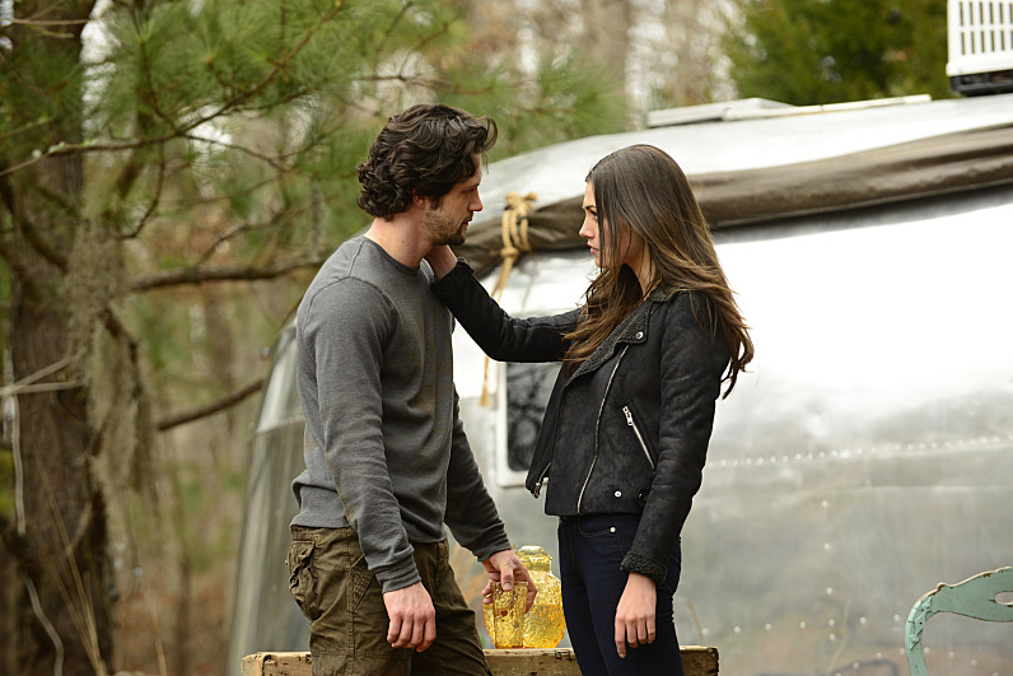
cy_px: 339
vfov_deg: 6.8
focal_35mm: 201
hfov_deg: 10.2
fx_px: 5657
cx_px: 505
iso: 500
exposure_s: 1/320
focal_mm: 200
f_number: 5
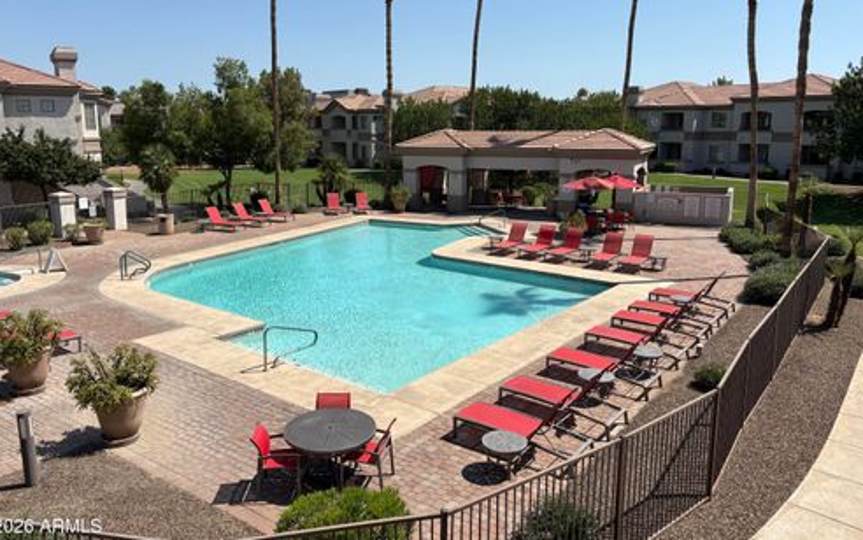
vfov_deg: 44.4
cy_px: 227
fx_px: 659
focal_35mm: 28
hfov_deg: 66.4
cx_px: 430
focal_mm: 5.96
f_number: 1.6
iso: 50
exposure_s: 1/4608
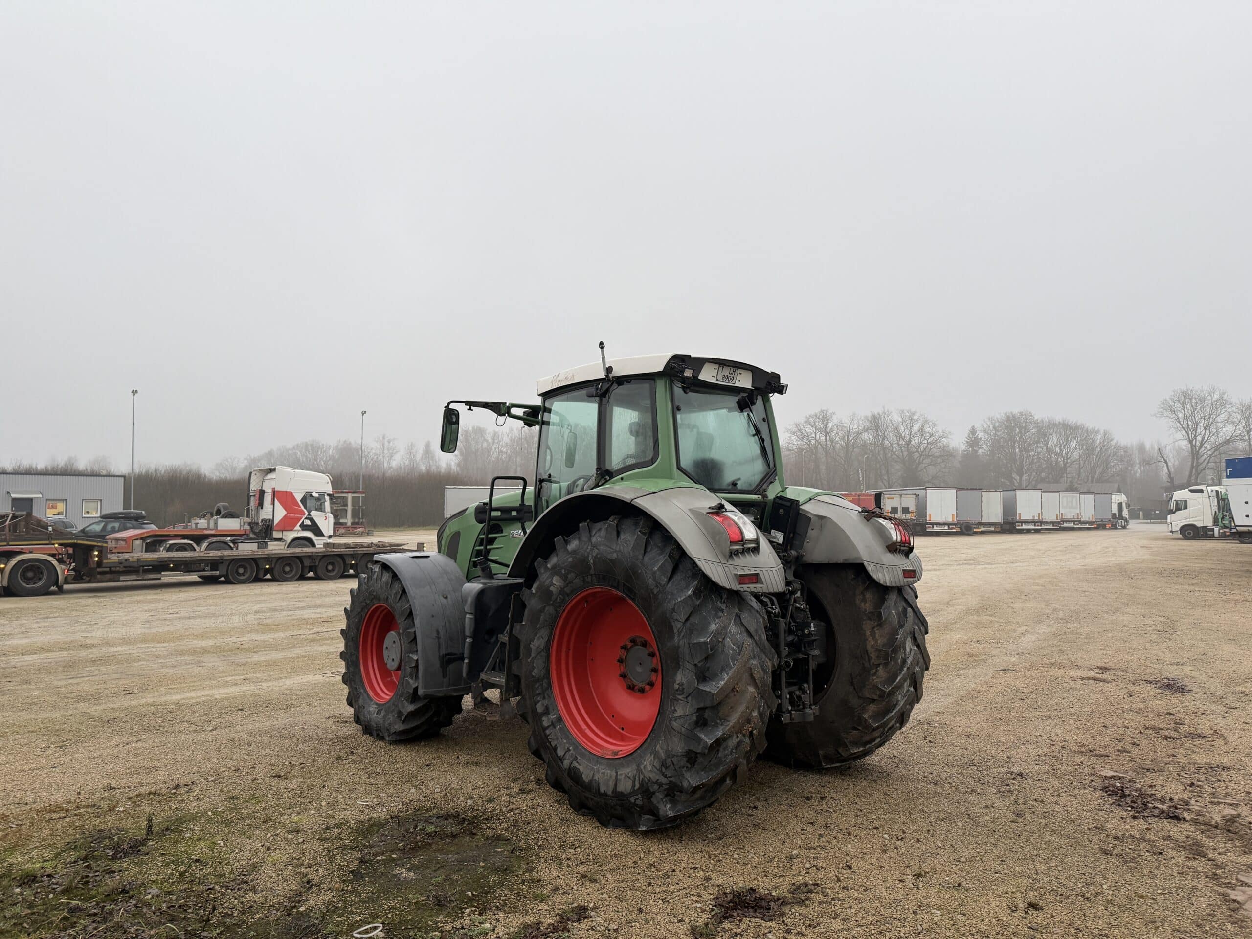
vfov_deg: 56.8
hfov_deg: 71.6
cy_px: 470
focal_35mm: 24
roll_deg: -0.3
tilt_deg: +1.7
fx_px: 868
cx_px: 626
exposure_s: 1/121
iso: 125
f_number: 1.78
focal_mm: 6.76
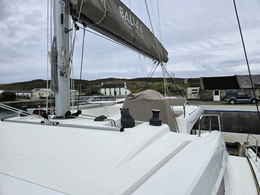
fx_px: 173
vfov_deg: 58.9
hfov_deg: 73.9
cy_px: 98
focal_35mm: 23
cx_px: 130
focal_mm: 5.4
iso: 25
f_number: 1.8
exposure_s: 1/3084
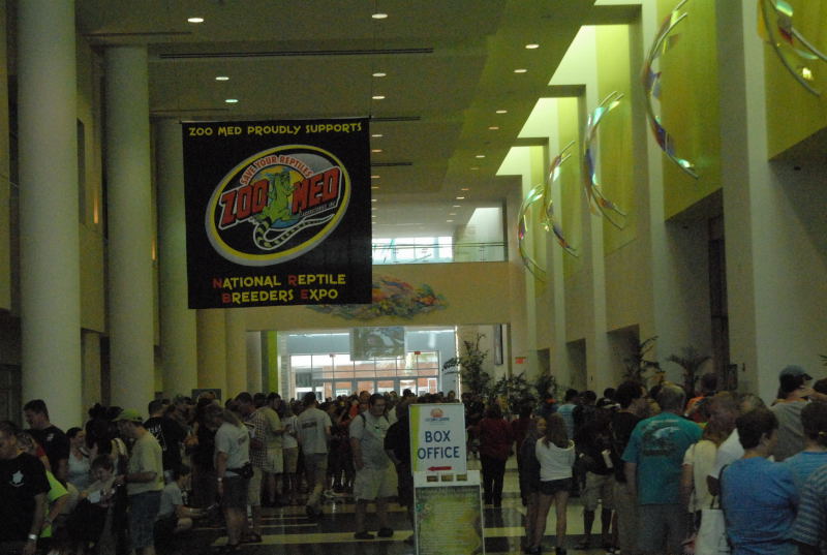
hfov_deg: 28.0
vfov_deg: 19.0
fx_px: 1657
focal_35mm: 72
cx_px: 414
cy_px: 278
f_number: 6.3
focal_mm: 48
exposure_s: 1/1000
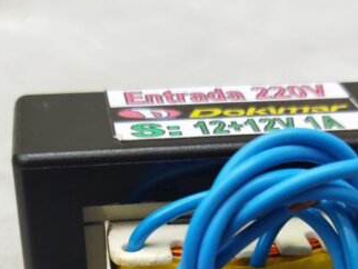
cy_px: 320
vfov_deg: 20.6
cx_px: 175
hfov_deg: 28.9
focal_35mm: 67
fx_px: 693
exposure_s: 1/160
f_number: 1.79
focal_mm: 4.71
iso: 99
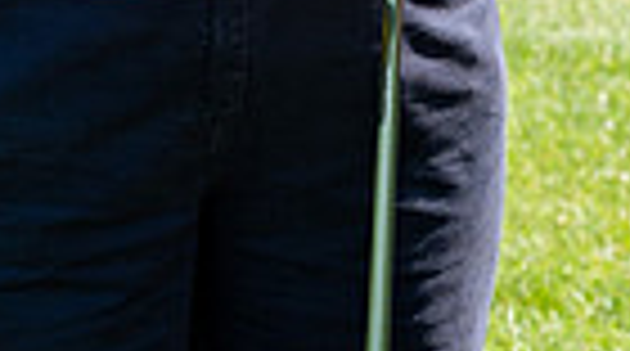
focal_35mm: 431
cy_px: -795
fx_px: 7183
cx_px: 792
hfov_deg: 5.0
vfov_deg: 2.7
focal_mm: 70
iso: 100
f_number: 8
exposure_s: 1/200
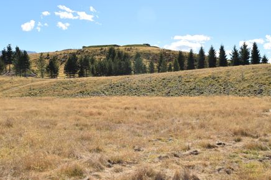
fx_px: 293
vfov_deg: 34.2
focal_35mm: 39
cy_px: 97
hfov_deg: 49.6
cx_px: 136
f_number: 10
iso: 200
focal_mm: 24
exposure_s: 1/400
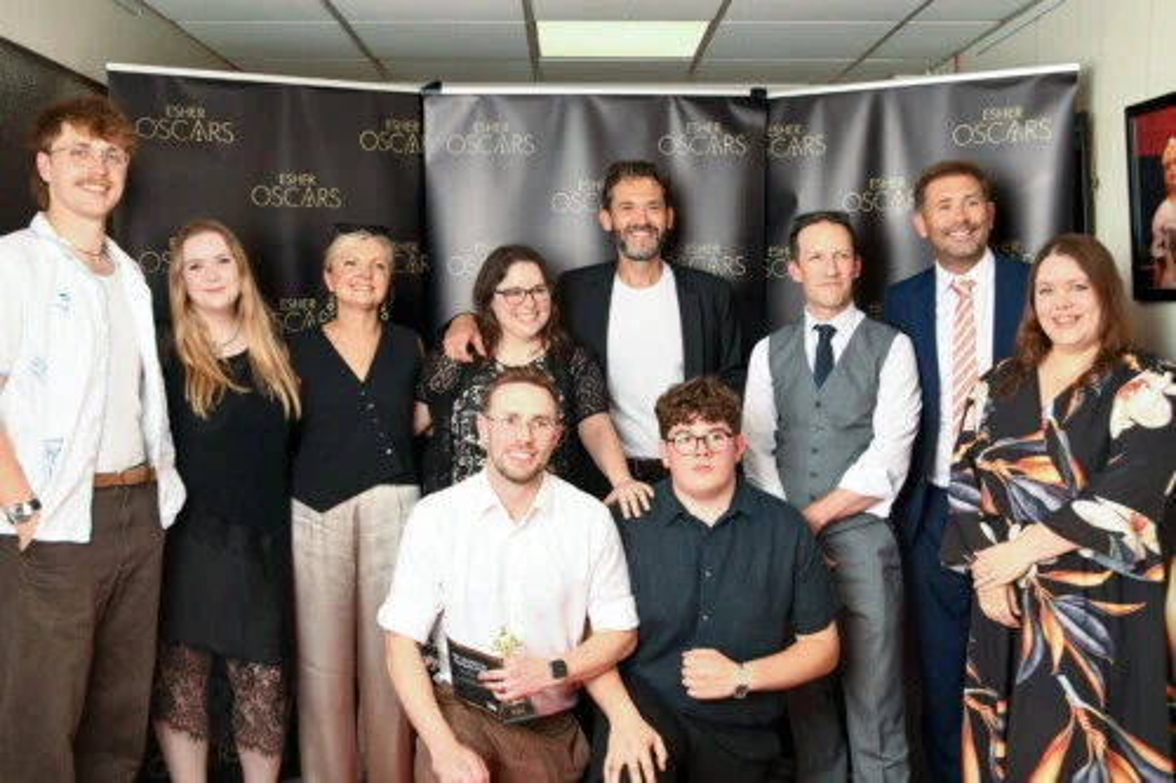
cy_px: 392
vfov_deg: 36.8
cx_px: 588
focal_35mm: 36
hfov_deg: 53.1
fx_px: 1176
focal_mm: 24
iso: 160
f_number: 5.6
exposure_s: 1/125
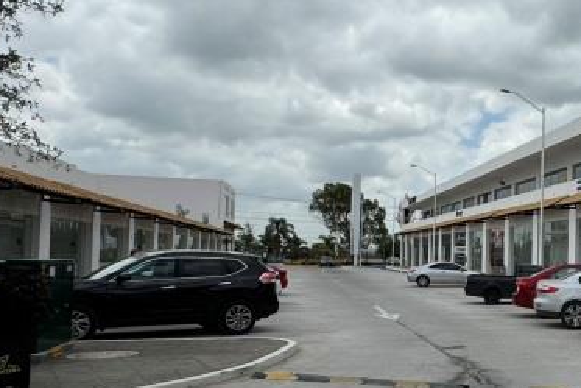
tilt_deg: +1.5
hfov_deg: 43.0
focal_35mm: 40
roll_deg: -0.4
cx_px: 555
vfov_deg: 33.2
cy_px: 248
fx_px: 646
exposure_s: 1/3546
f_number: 2.2
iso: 50
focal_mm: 2.22
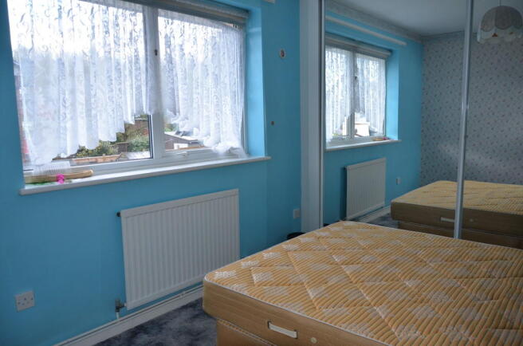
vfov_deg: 47.7
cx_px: 262
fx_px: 391
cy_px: 173
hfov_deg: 67.5
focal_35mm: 27
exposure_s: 1/60
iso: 800
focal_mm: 18
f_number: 3.5
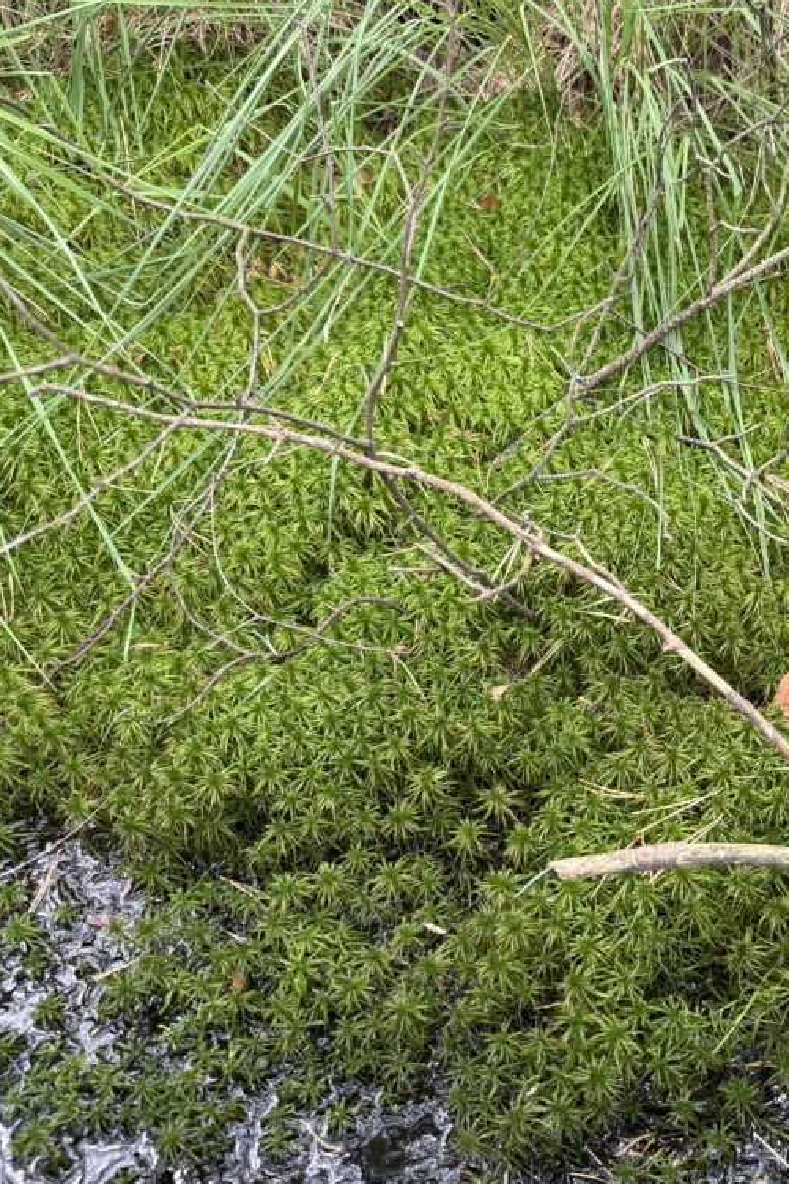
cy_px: 584
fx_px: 1118
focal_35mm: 34
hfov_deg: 35.4
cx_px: 776
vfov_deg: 55.8
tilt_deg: -49.2
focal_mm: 6.76
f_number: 1.78
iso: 80
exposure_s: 1/121
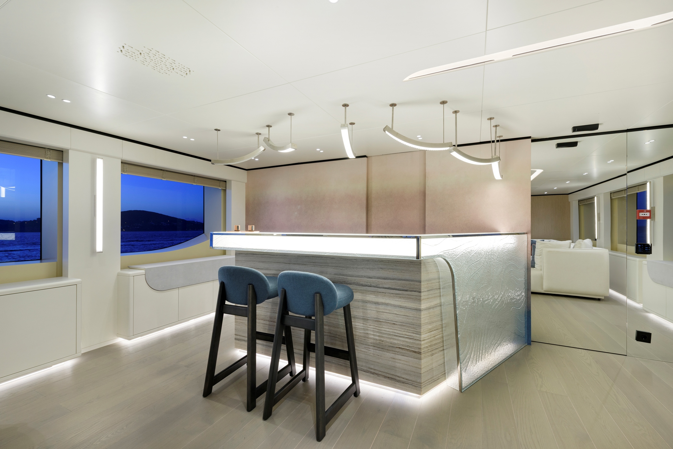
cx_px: 336
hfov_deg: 104.2
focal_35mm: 14
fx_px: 262
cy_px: 224
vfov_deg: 81.3
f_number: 11
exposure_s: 1/10
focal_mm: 14
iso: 400
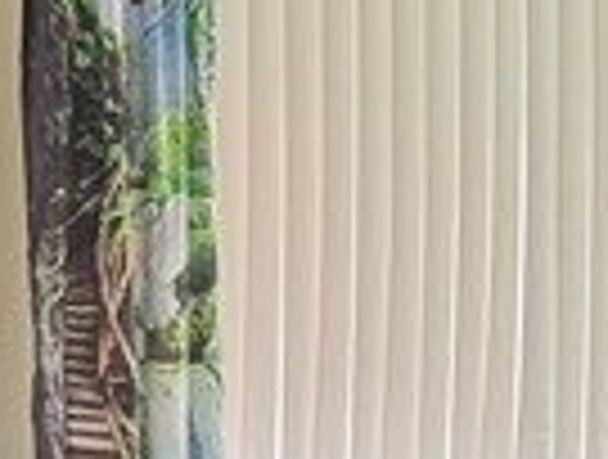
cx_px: 261
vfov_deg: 4.0
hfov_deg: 5.4
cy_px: 1436
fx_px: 6393
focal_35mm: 363
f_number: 1.78
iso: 100
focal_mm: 6.76
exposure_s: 1/94
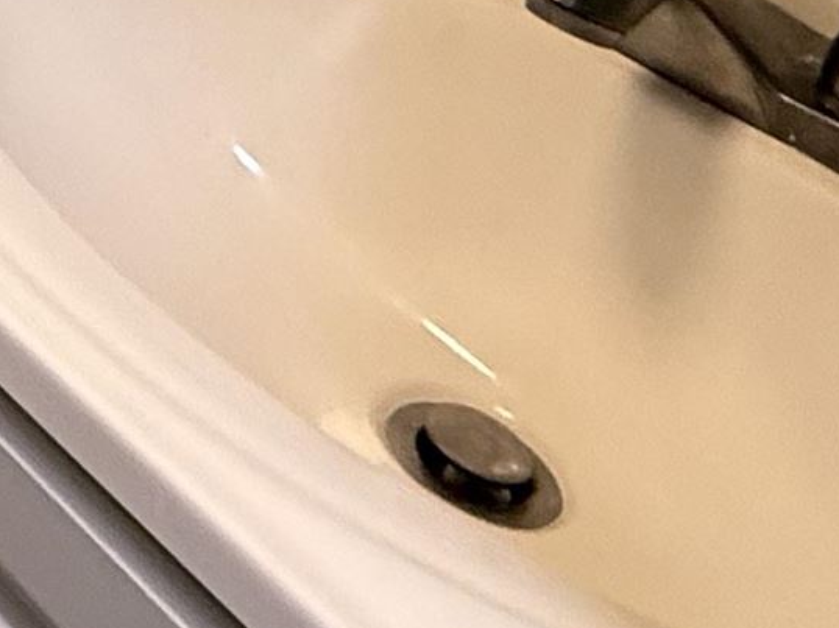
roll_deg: -3.4
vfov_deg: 13.4
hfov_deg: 17.8
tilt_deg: -9.3
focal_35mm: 80
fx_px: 1938
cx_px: -802
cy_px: -894
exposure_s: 1/60
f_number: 2.2
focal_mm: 2.22
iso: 200
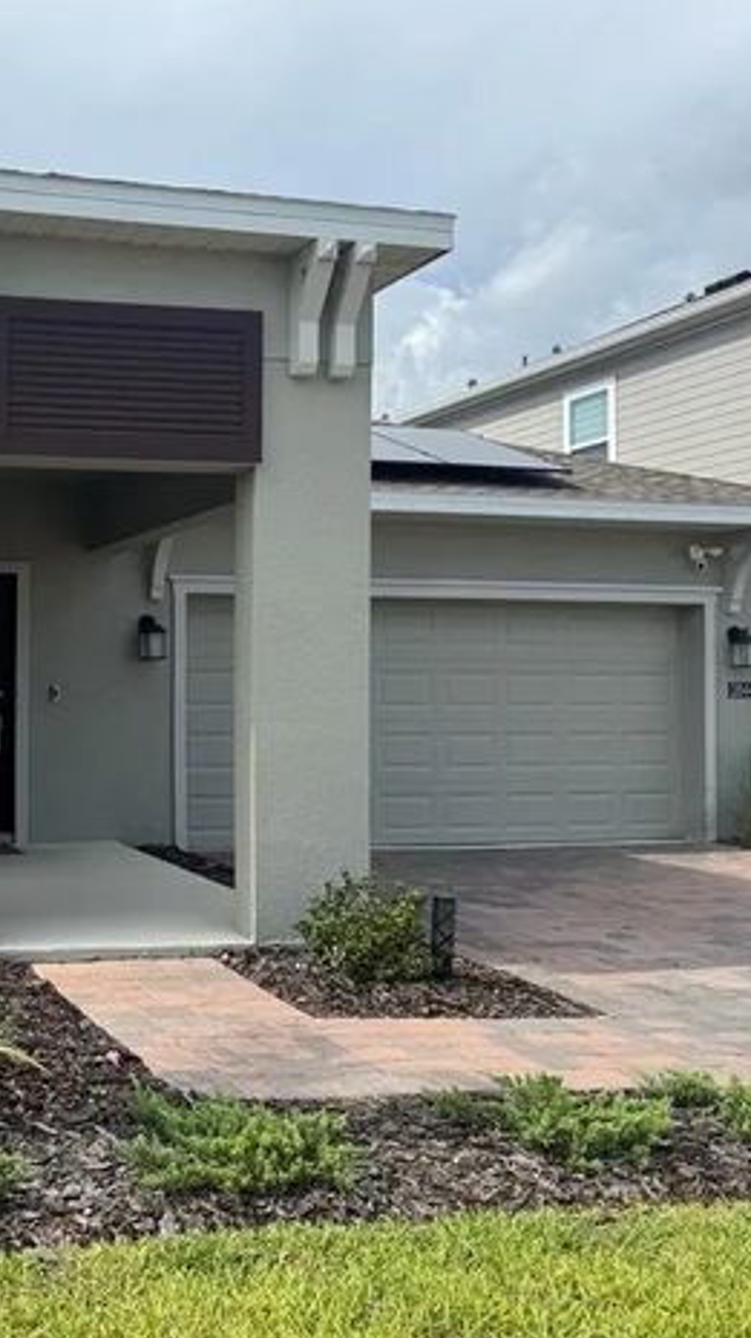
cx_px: -46
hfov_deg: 29.9
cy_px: 656
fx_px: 1277
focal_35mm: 36
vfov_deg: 55.3
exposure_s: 1/4049
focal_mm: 6.76
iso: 80
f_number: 1.78
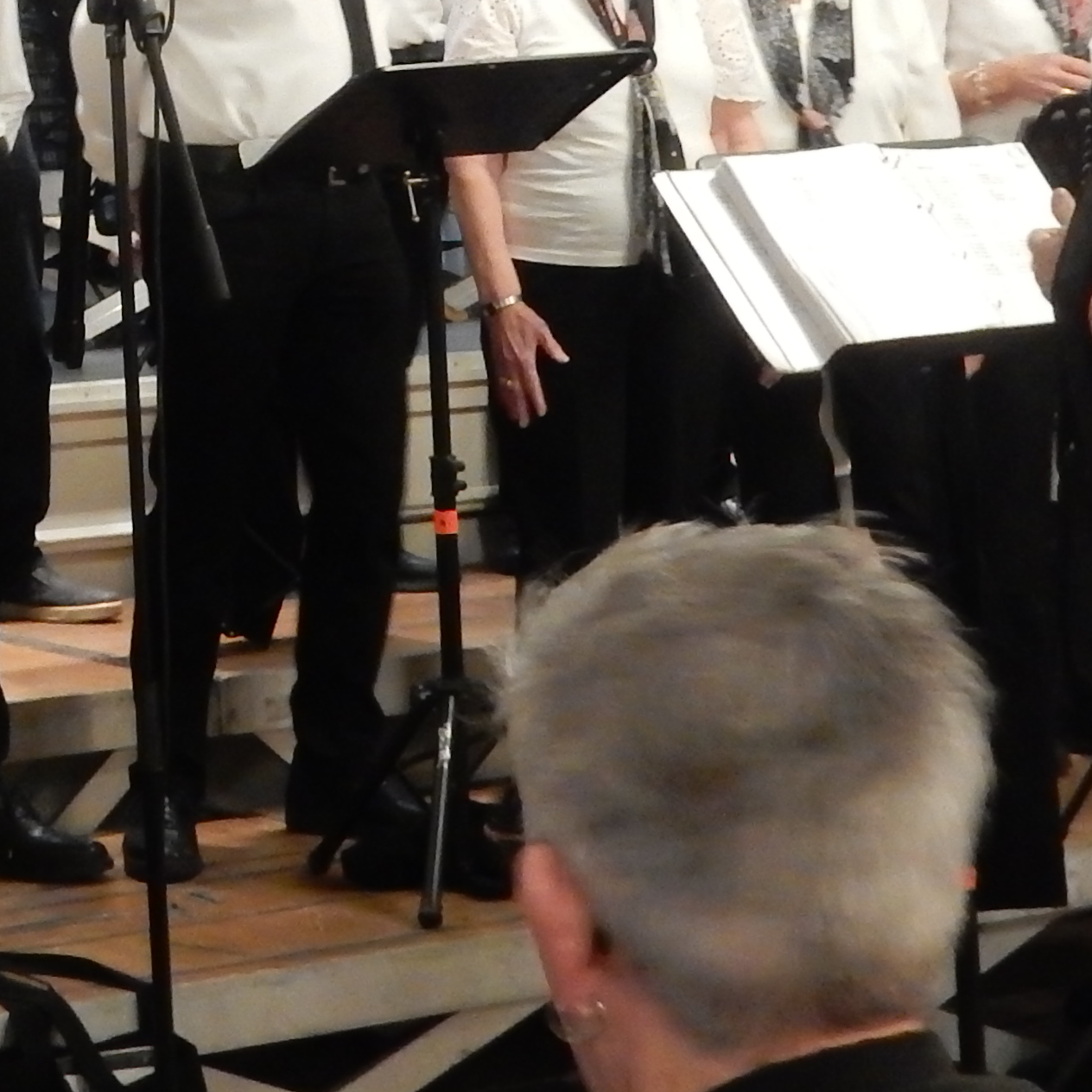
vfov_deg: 14.6
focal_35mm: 116
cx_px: -128
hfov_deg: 14.6
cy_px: -132
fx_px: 4140
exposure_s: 1/8
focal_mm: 6.4
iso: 720
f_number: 4
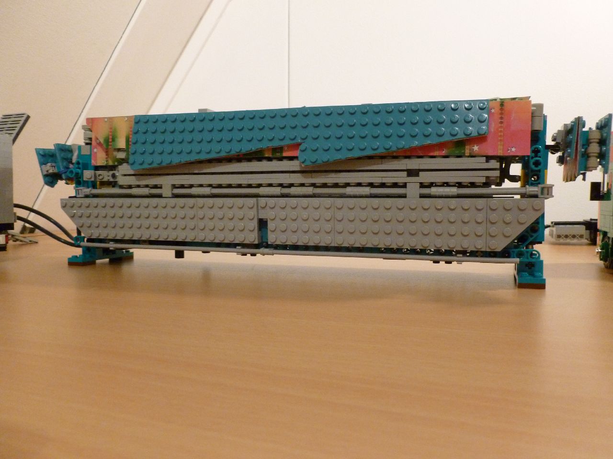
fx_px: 496
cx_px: 306
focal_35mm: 28
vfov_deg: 49.7
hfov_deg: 63.4
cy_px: 230
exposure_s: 1/15
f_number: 3.3
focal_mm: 5
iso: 400
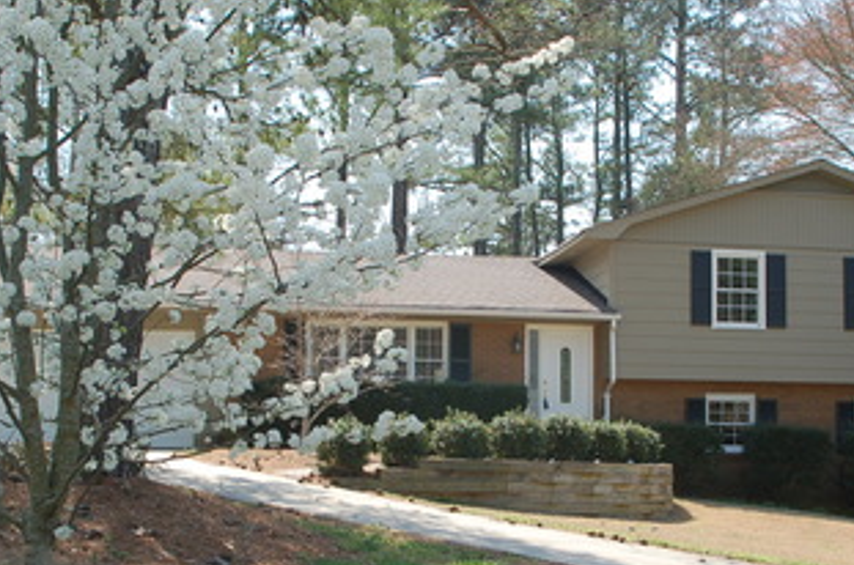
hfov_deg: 31.4
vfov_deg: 21.0
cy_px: 389
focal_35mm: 64
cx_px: 486
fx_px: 1515
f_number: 7.1
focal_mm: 28
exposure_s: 1/200
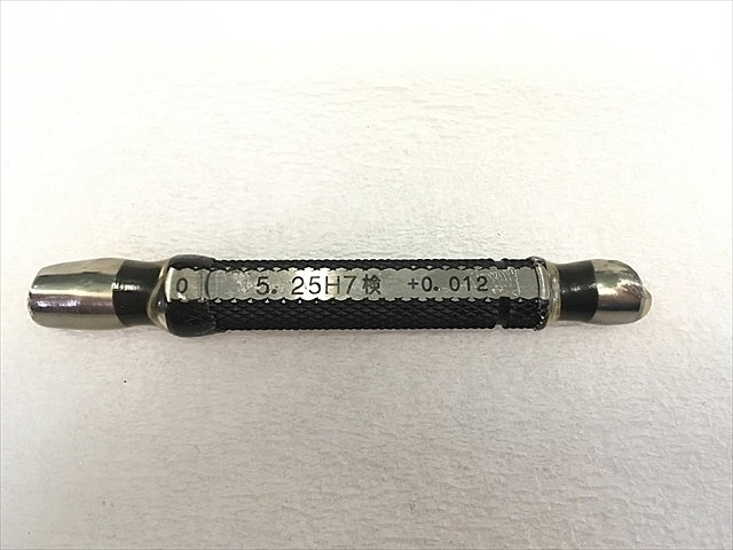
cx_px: 366
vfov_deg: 48.2
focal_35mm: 29
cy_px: 275
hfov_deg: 61.7
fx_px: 614
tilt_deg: -82.1
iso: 125
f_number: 2.2
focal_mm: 4.15
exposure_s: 1/30
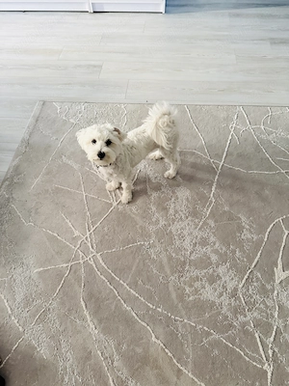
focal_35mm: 24
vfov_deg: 71.6
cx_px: 144
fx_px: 267
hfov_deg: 56.8
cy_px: 193
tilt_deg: -56.5
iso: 800
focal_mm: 6.76
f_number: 1.78
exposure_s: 1/58
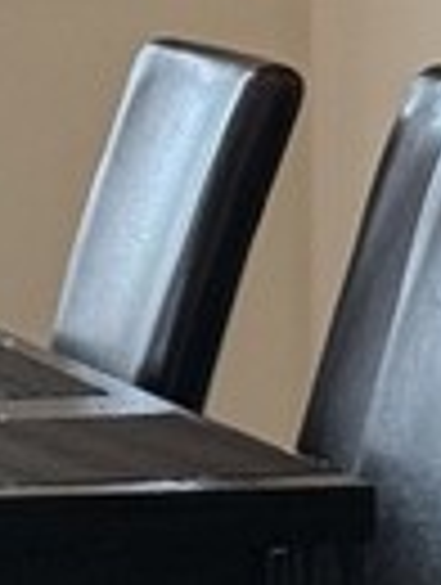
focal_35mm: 377
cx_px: -734
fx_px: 6383
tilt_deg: -3.8
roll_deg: +1.1
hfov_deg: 3.9
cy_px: 351
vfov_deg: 5.2
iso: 64
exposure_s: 1/159
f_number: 1.78
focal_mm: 6.76
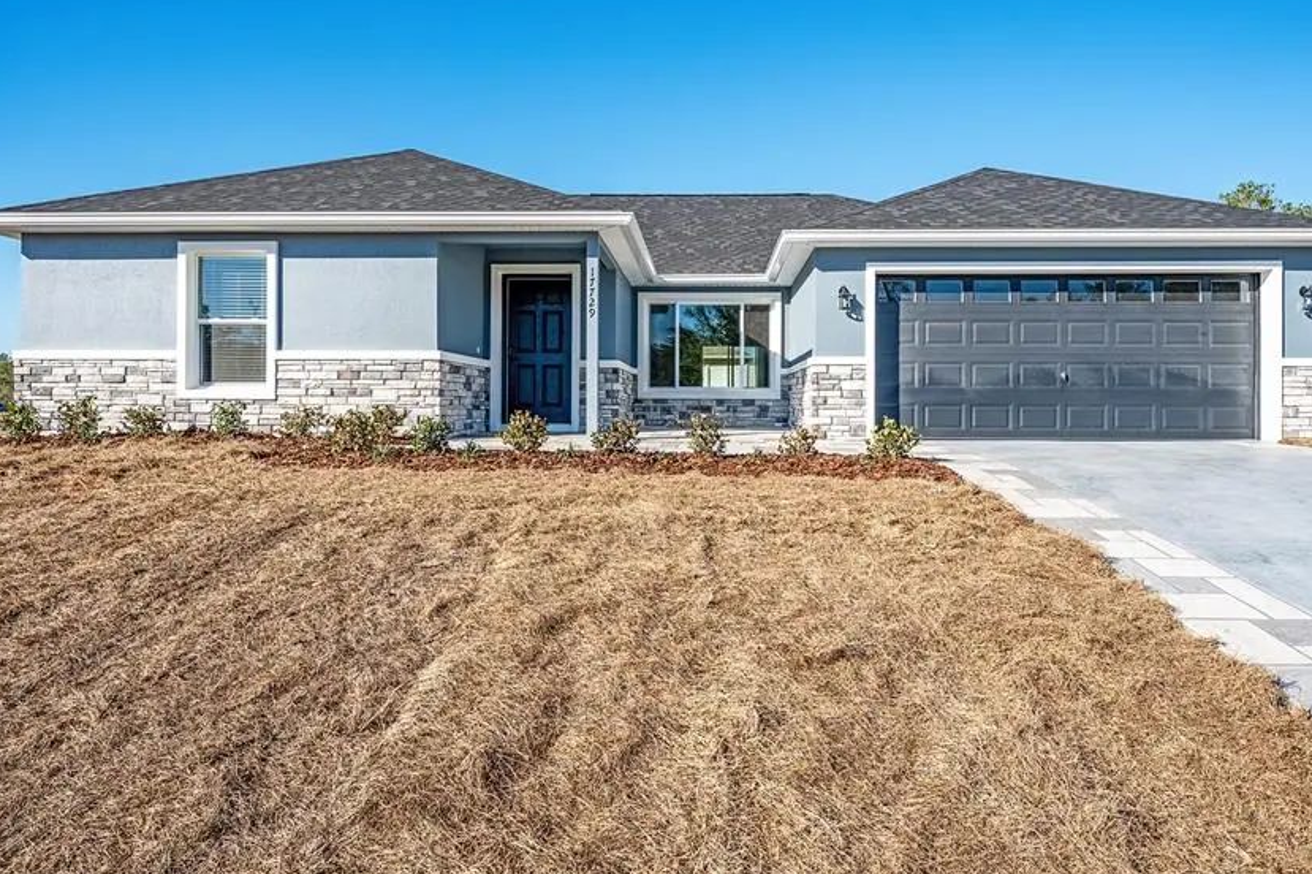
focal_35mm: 21
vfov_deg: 59.2
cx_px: 679
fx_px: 765
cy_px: 370
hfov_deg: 81.2
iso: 500
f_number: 7.1
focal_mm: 17
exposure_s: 1/800
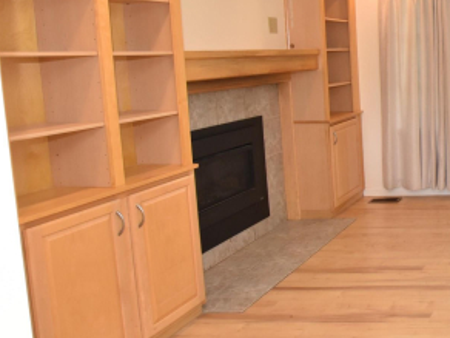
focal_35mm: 37
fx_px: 481
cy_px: 99
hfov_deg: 35.5
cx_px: 575
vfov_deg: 38.0
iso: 800
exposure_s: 1/200
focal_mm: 10
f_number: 5
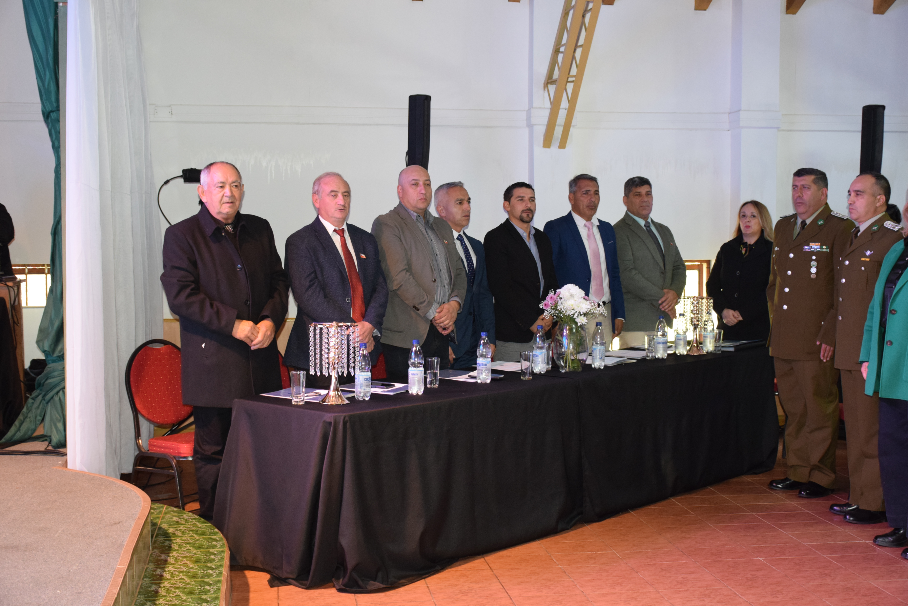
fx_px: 1211
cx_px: 454
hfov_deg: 41.1
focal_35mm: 48
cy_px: 303
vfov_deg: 28.1
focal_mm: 32
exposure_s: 1/60
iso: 2000
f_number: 4
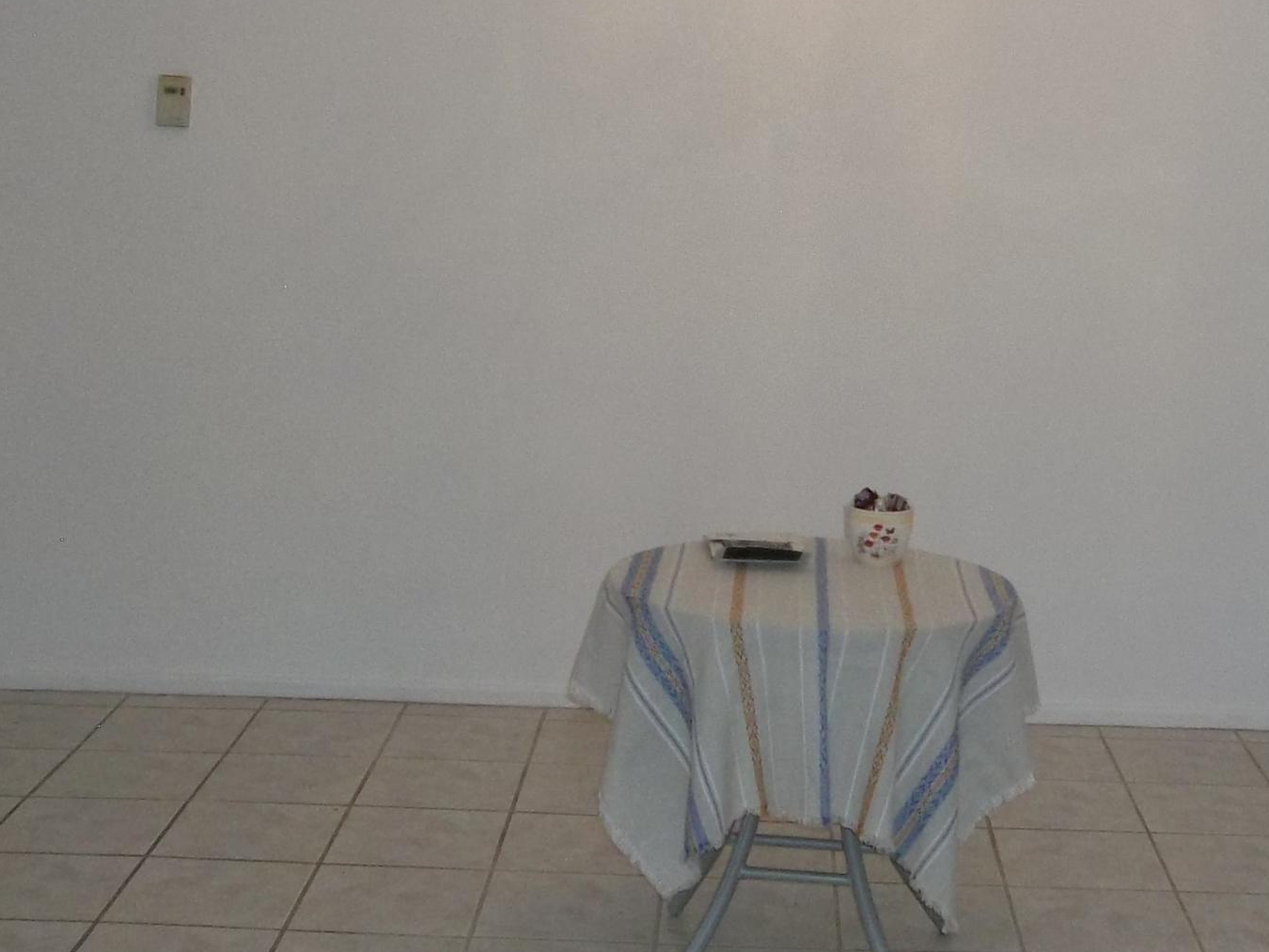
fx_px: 2200
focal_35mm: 60
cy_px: 278
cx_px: 809
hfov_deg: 32.0
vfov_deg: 24.2
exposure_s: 1/30
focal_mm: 4.9
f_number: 3.5
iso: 160
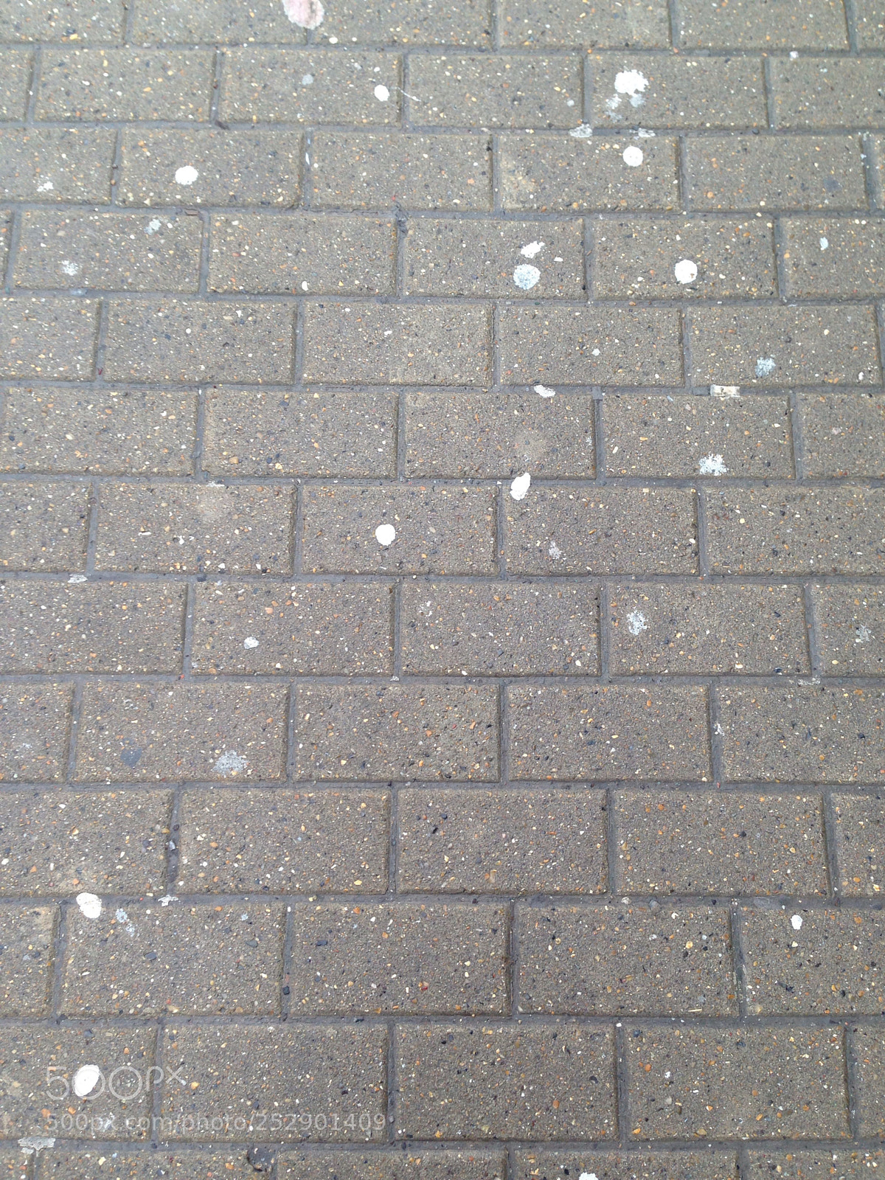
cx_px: 442
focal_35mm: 33
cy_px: 590
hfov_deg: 42.9
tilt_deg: -69.2
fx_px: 1125
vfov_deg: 55.4
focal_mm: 4.12
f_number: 2.4
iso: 50
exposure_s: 1/60
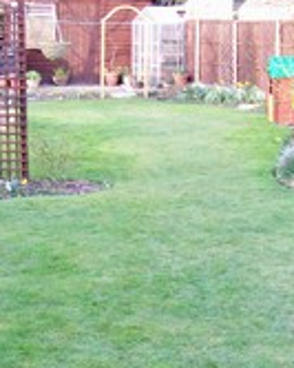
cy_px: 319
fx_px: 1011
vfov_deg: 20.2
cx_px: 164
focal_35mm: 93
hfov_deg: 16.5
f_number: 2.7
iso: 80
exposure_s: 1/63.7
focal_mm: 6
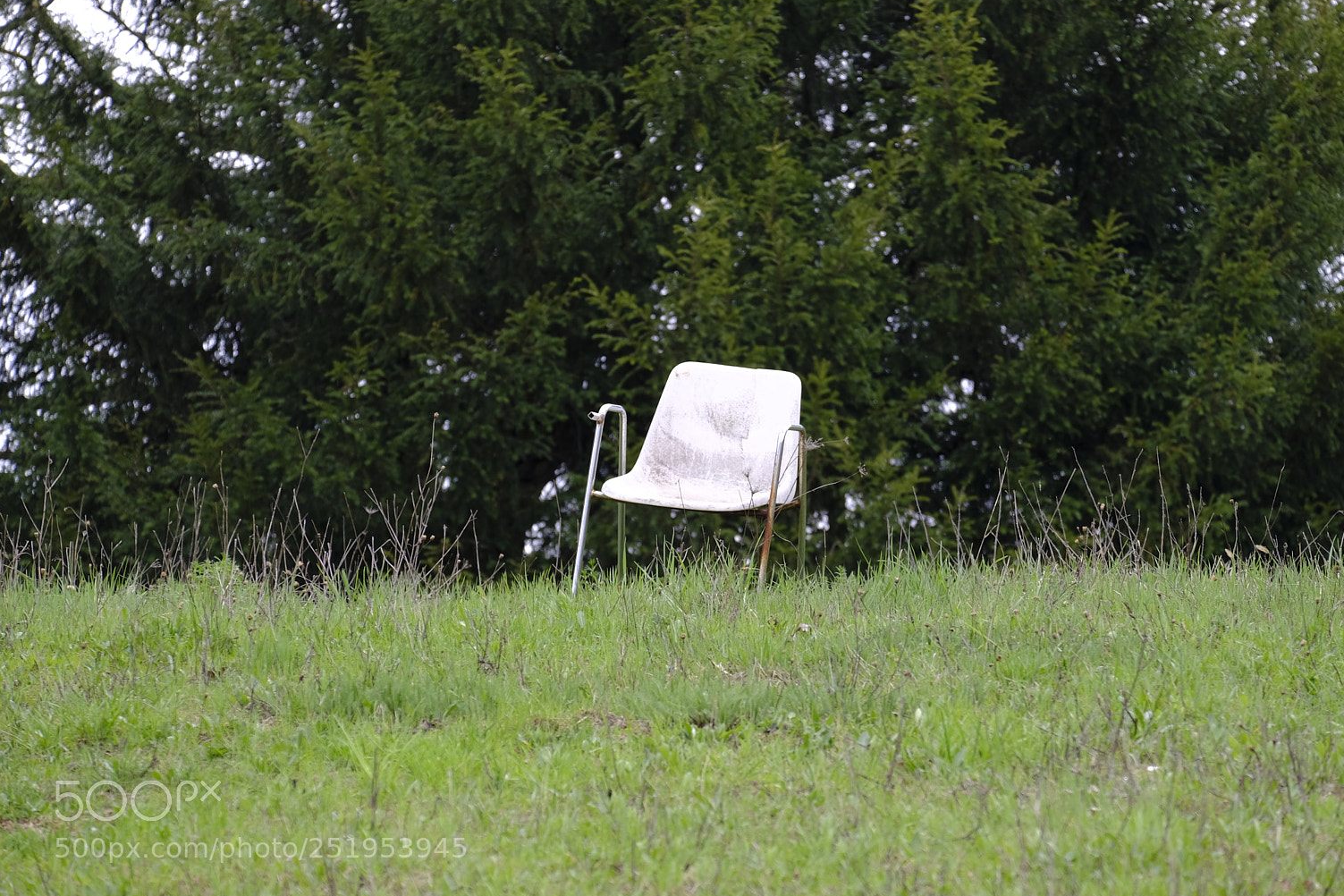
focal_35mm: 215
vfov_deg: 6.4
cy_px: 442
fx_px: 8026
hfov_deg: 9.6
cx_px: 714
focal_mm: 134.5
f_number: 5.6
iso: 200
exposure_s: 1/60
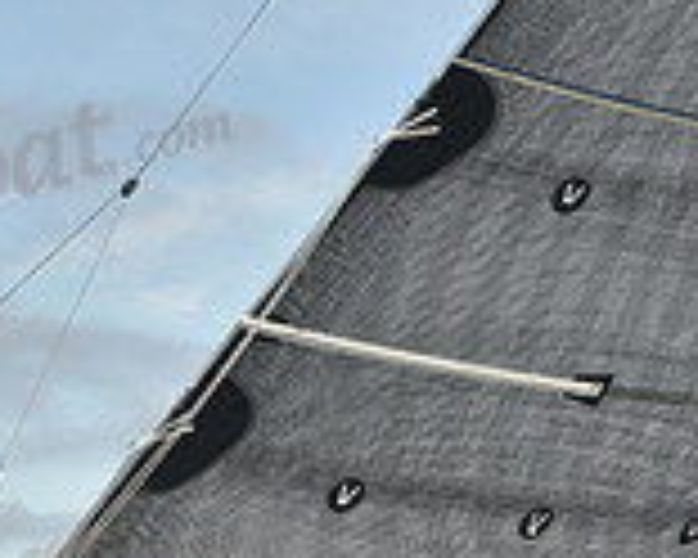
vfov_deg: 6.2
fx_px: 5082
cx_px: 468
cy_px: 776
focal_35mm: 246
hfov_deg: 7.9
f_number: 5.6
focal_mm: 70
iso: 320
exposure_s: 1/1000
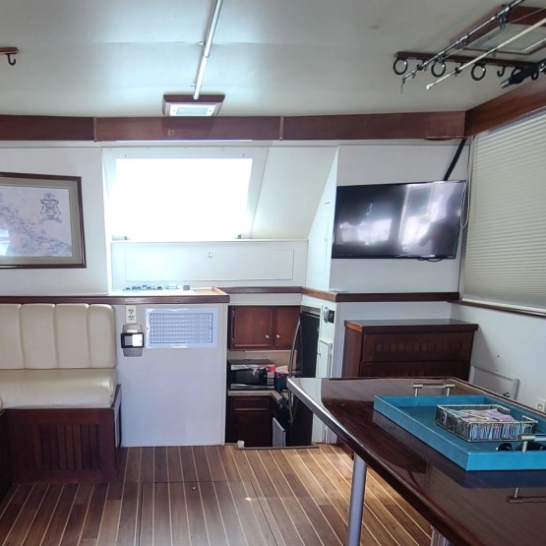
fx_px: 518
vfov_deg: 52.8
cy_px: 419
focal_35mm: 29
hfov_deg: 54.1
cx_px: 165
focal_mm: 2.2
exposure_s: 1/120
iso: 80
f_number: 2.2
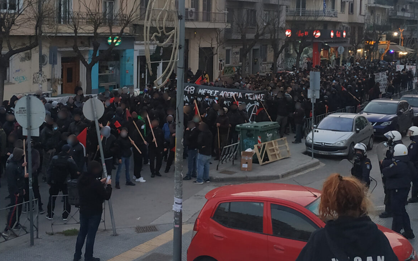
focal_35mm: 56
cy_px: 65
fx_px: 638
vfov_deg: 22.9
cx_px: 215
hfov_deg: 36.3
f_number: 1.9
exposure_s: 1/128
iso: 250
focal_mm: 3.94
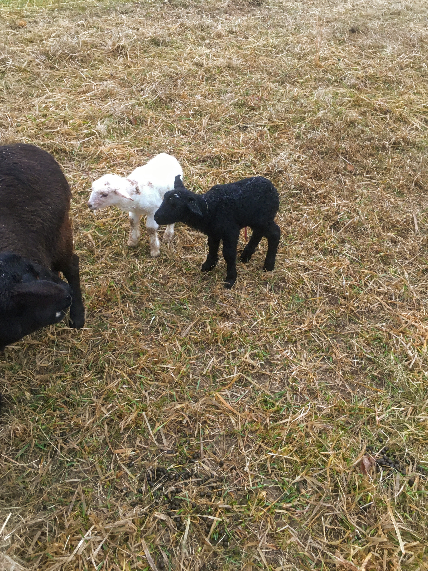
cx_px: 221
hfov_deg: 42.9
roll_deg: -1.2
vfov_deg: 55.2
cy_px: 253
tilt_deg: -37.4
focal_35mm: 33
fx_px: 544
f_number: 2.2
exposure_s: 1/30
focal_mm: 4.15
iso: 40
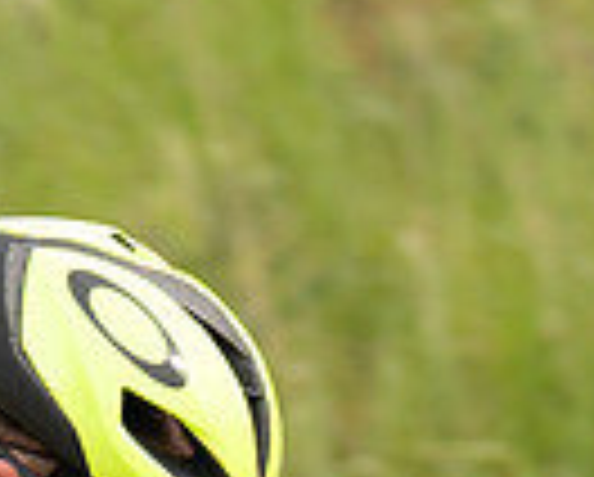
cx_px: -267
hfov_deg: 0.8
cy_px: 635
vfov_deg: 0.7
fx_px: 41005
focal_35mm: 2329
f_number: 4
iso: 200
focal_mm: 200
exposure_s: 1/800
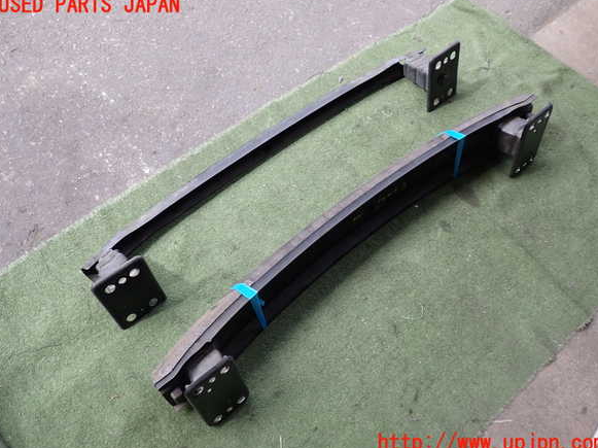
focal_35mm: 31
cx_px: 302
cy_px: 225
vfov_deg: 45.4
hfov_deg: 58.4
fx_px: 535
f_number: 2.3
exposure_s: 1/160
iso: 100
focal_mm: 5.4
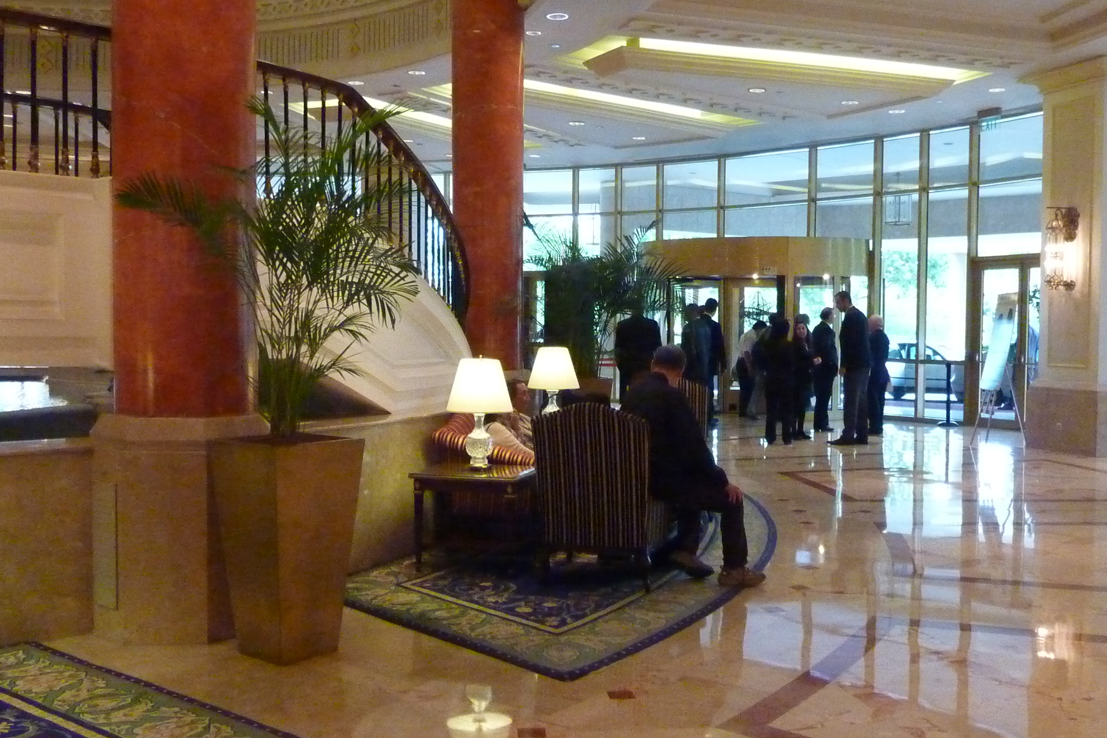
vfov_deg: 37.8
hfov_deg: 54.4
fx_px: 1076
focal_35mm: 35
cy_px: 392
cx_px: 586
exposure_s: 1/50
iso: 800
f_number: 3.3
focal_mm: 4.1
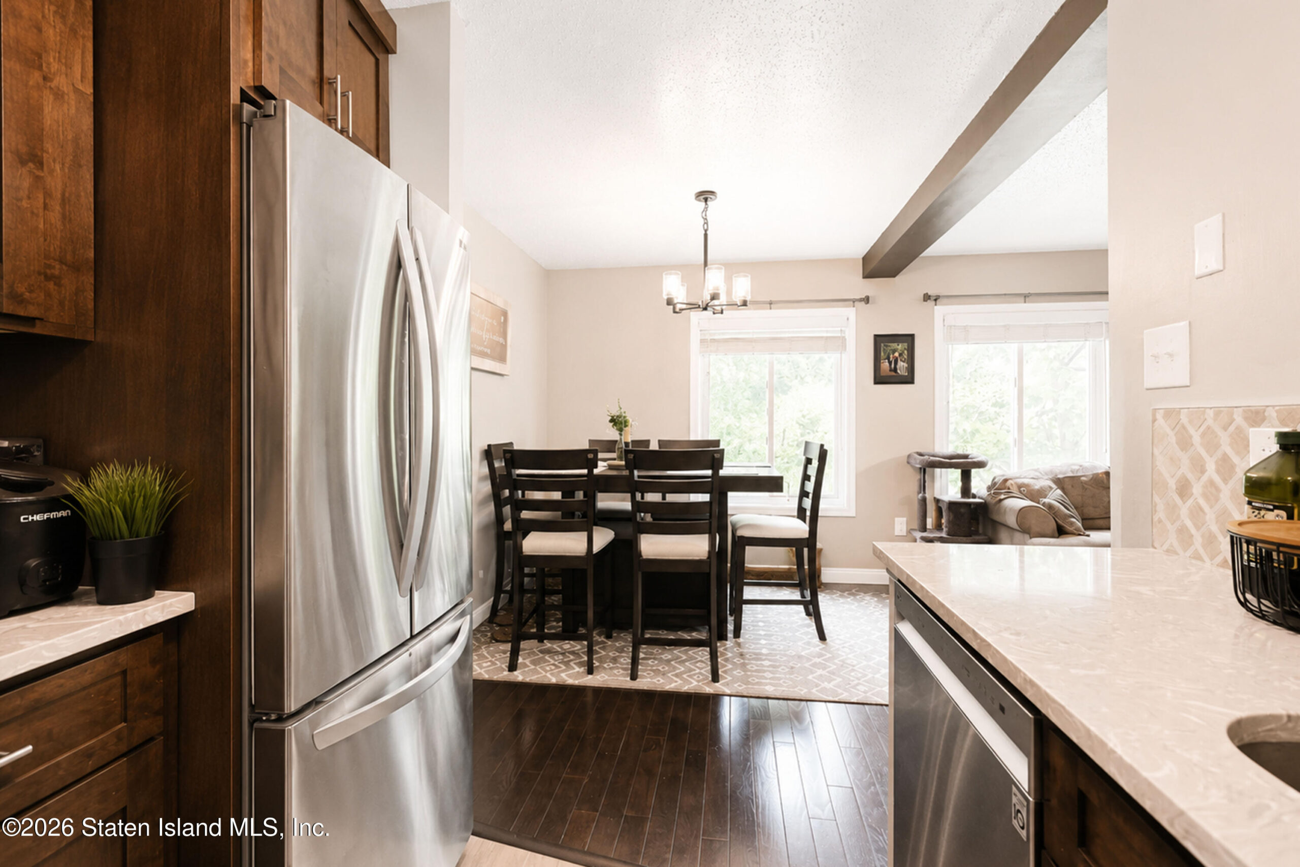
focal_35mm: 15
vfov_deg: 77.3
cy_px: 434
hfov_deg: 100.4
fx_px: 542
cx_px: 650
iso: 2000
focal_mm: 10
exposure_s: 1/50
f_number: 4.5
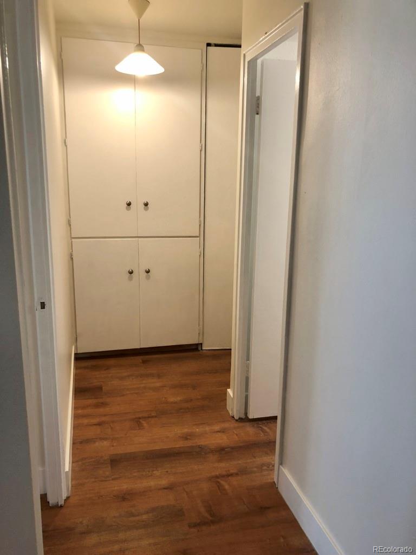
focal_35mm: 28
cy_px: 278
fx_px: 449
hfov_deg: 49.7
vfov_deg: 63.4
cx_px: 208
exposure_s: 1/24
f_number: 1.8
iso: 32
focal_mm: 3.99
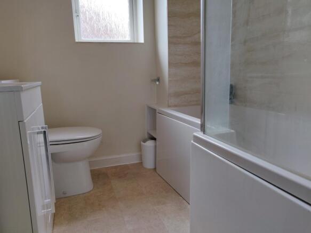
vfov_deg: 54.9
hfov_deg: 69.4
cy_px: 116
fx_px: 225
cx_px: 156
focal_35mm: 25
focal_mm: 4.25
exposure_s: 1/154
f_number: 1.7
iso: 100
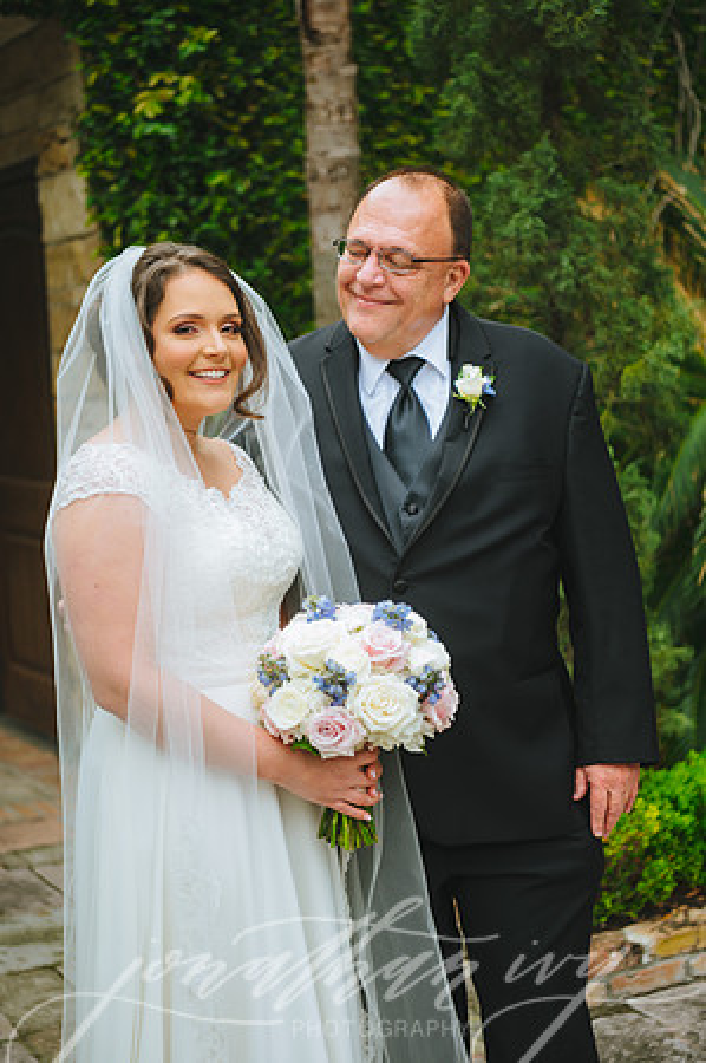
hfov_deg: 24.1
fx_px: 1651
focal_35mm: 56
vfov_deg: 35.7
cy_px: 532
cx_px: 353
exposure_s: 1/160
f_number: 2.8
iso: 125
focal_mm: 56
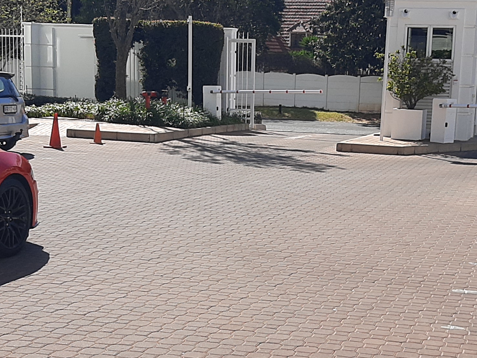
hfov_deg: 26.6
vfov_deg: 20.0
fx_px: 1006
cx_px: 279
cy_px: 267
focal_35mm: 73
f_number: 1.7
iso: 40
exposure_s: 1/2331
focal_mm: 3.93
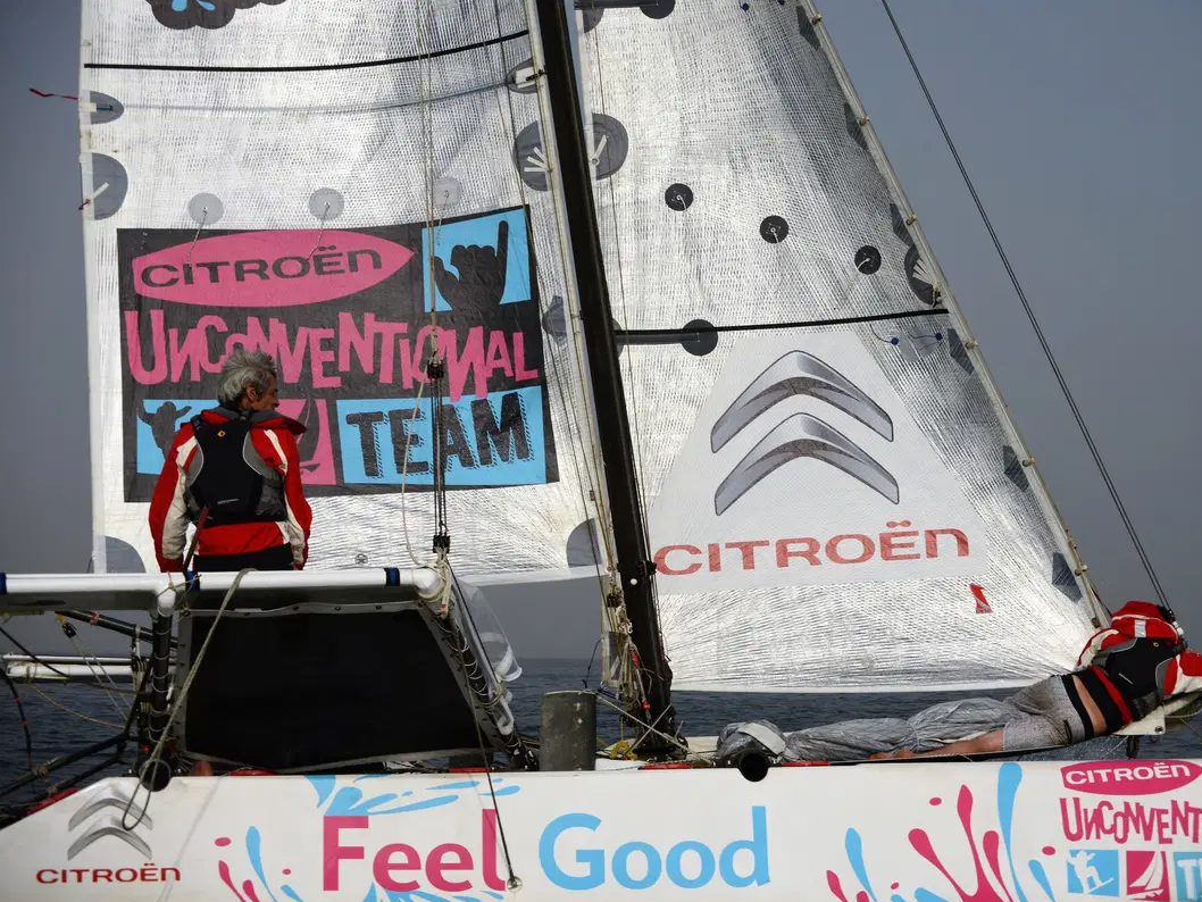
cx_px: 618
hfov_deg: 32.2
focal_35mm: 60
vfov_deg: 24.4
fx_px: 2084
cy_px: 453
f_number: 11
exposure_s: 1/640
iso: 100
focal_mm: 55
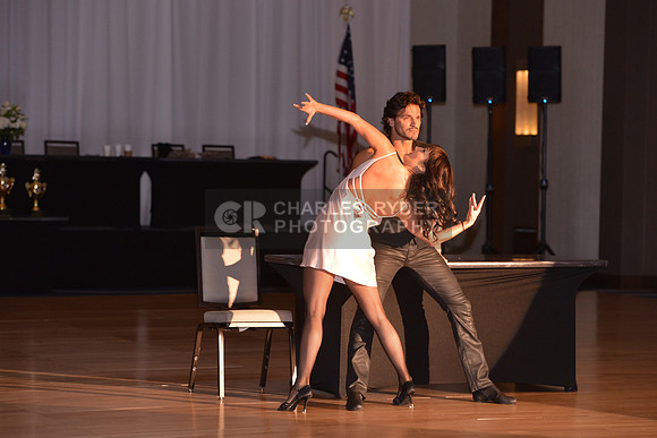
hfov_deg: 17.1
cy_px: 219
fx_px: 2190
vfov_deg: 11.4
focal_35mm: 120
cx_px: 328
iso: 1600
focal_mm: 120
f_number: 5
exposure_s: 1/250
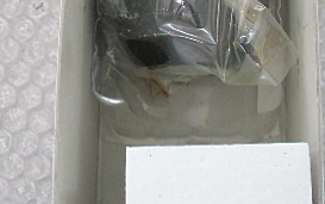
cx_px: 185
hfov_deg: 25.2
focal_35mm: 82
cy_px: 10
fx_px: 727
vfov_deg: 15.7
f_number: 3.7
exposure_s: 1/25
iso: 400
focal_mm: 5.93
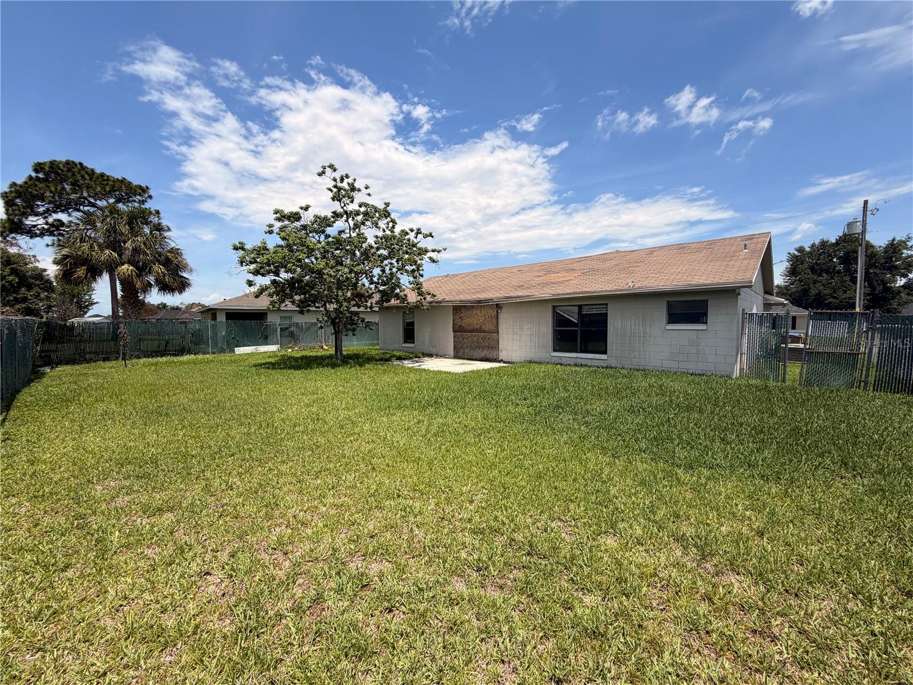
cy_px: 342
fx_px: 369
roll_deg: +1.0
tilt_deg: -2.3
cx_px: 456
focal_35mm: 14
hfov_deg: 102.1
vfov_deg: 85.7
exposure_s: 1/1189
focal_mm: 2.22
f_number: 2.2
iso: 20
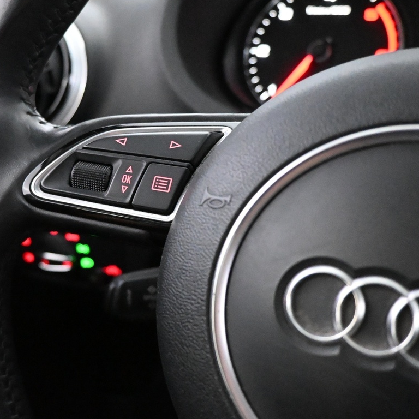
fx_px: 589
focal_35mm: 43
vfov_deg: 39.2
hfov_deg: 38.2
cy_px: 217
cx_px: 104
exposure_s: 1/60
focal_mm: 16
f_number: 3.5
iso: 10000
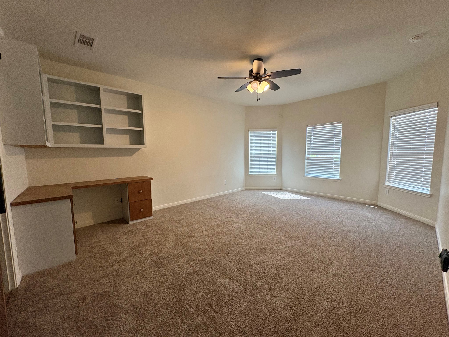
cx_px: 224
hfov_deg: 102.1
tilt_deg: -5.4
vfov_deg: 85.7
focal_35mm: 14
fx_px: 182
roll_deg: +1.5
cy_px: 168
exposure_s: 1/120
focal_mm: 2.22
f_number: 2.2
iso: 200
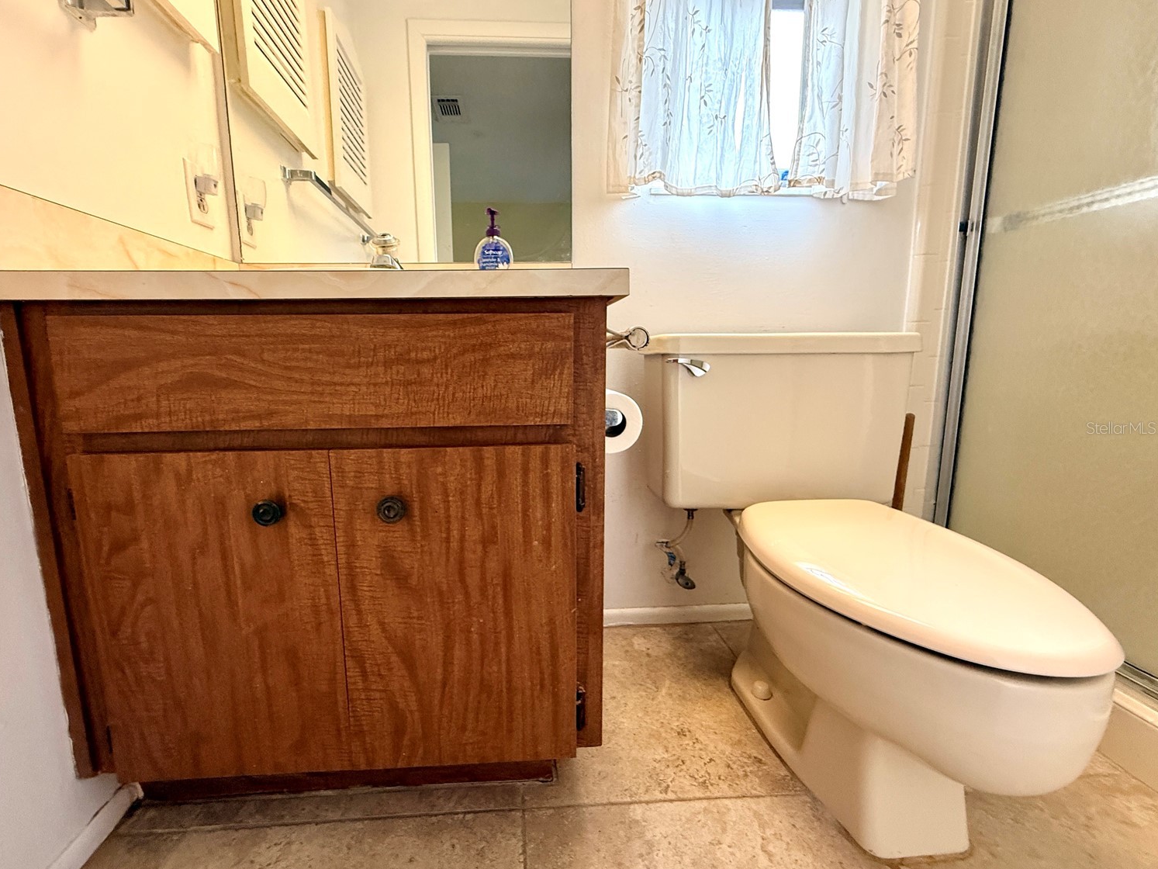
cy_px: 428
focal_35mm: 15
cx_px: 539
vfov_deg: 81.7
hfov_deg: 98.0
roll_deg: +0.2
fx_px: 502
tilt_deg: -9.6
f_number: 2.2
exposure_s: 1/120
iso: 320
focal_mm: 2.22
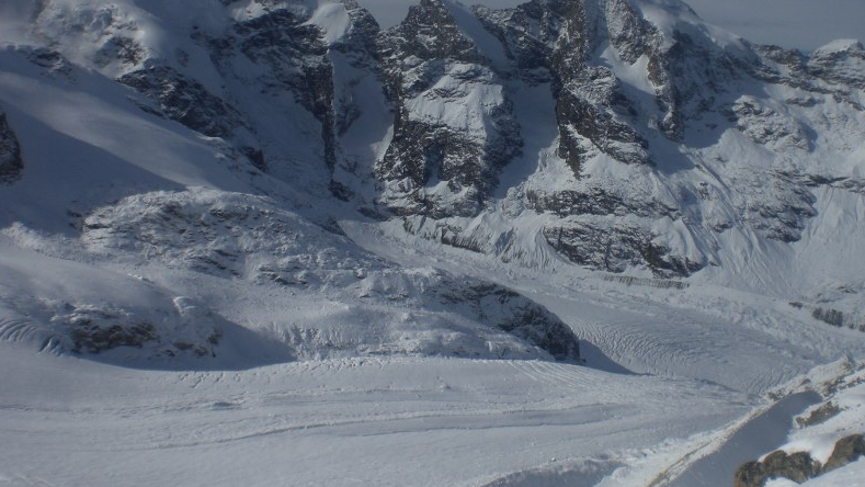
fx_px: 963
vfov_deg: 28.3
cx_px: 433
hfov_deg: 48.4
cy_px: 204
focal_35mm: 42
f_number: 4.4
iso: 50
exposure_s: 1/1250
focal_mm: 6.3
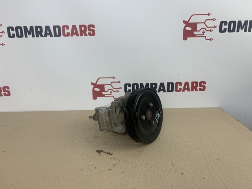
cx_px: 126
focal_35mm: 26
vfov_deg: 53.1
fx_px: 189
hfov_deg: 67.3
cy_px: 94
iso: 40
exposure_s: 1/121
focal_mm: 4.25
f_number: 1.8
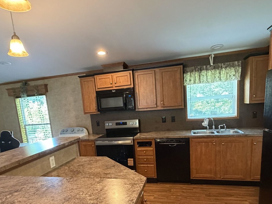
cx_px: 134
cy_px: 136
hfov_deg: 71.6
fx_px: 189
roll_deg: +5.9
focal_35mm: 24
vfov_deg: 55.7
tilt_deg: -9.1
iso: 640
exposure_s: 1/60
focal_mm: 2.22
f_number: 2.2
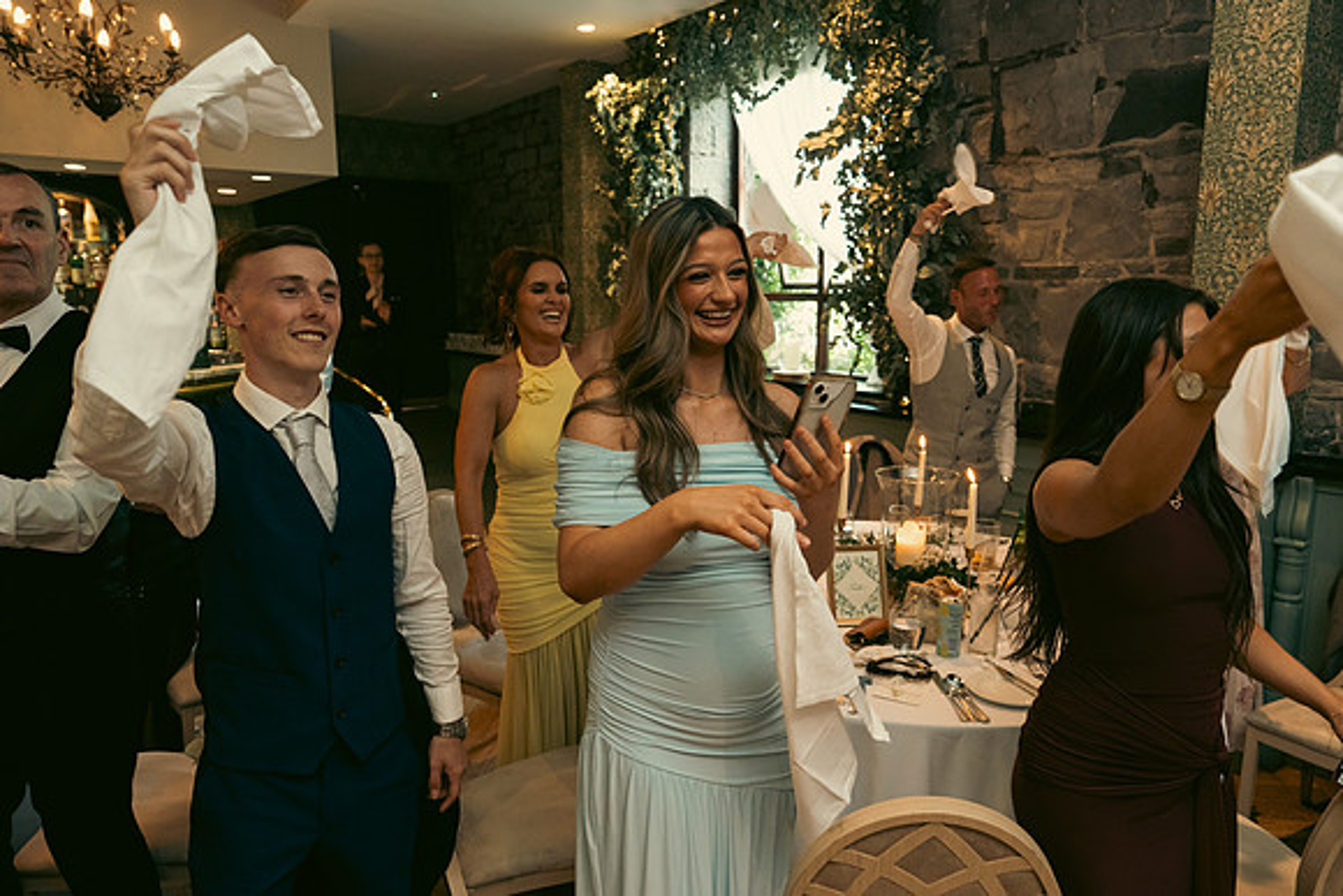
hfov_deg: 73.7
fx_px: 896
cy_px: 448
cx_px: 672
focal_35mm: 24
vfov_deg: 53.2
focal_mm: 24
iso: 2500
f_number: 3.5
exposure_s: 1/160
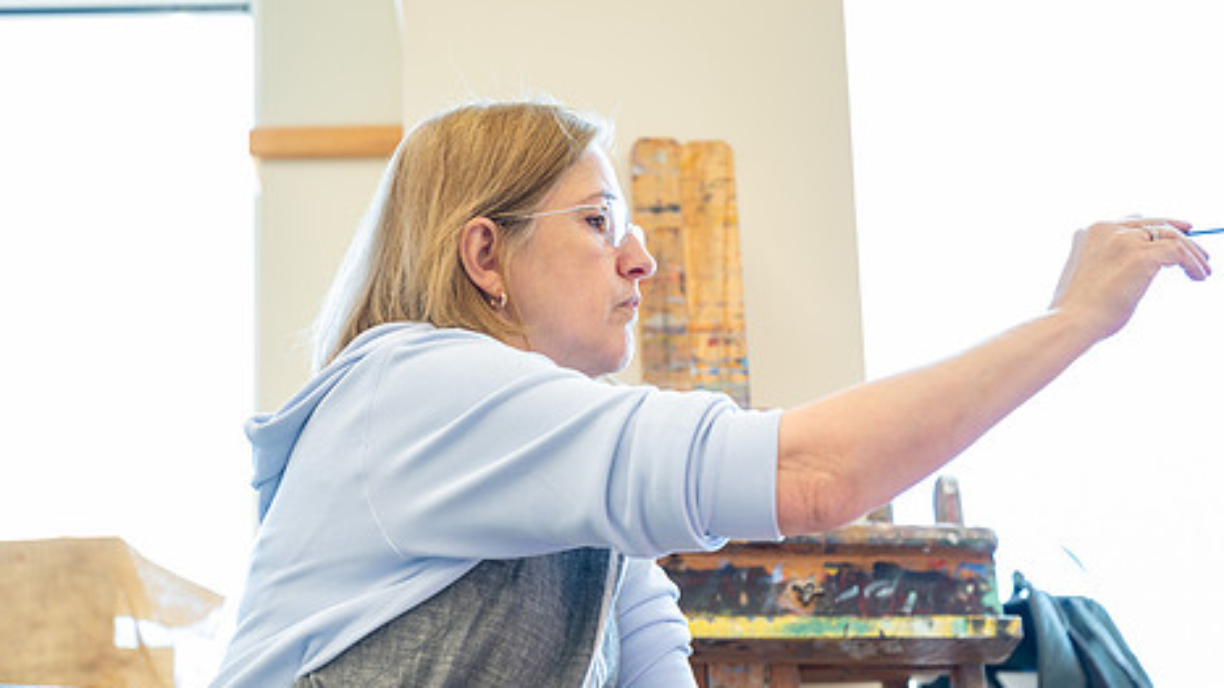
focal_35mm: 60
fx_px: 1947
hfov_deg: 34.9
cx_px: 559
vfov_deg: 20.0
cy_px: 435
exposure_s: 1/100
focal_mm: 46
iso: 320
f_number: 2.8
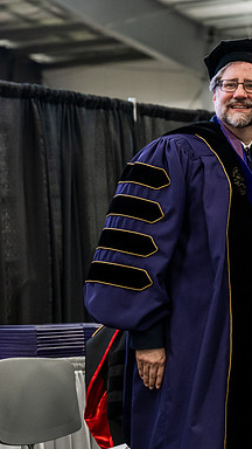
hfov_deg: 8.8
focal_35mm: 136
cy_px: 225
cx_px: 284
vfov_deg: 15.8
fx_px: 1616
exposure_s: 1/200
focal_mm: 86
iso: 4000
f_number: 4.5
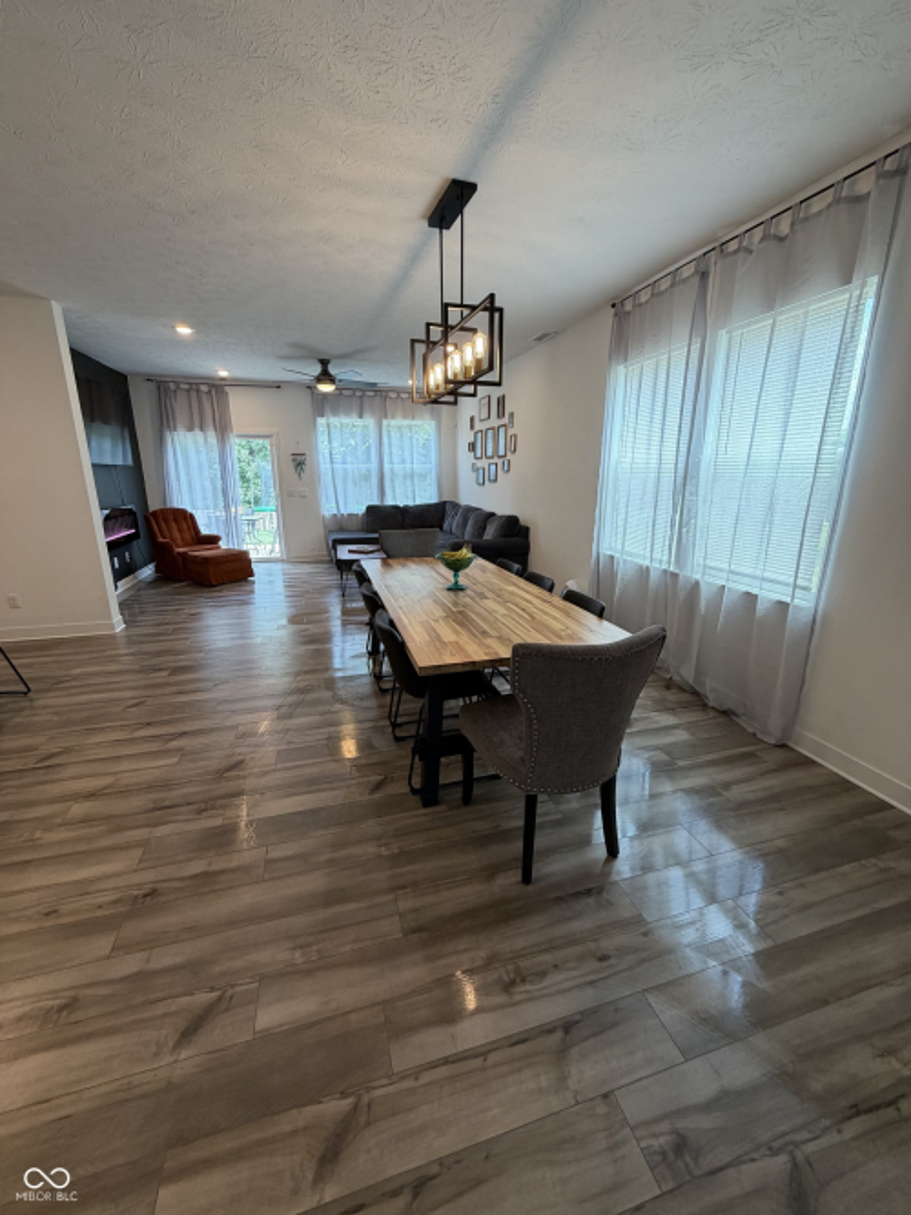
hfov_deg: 85.7
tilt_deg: -14.5
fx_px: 491
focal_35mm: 14
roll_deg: +0.3
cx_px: 456
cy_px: 608
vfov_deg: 102.1
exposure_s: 1/120
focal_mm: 2.22
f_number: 2.2
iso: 160
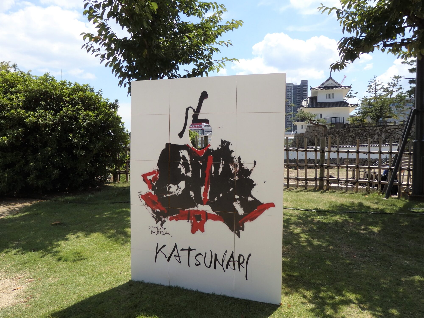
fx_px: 306
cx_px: 212
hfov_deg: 69.4
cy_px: 159
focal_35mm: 25
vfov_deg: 54.9
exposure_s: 1/250
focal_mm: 4.5
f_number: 8.7
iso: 125
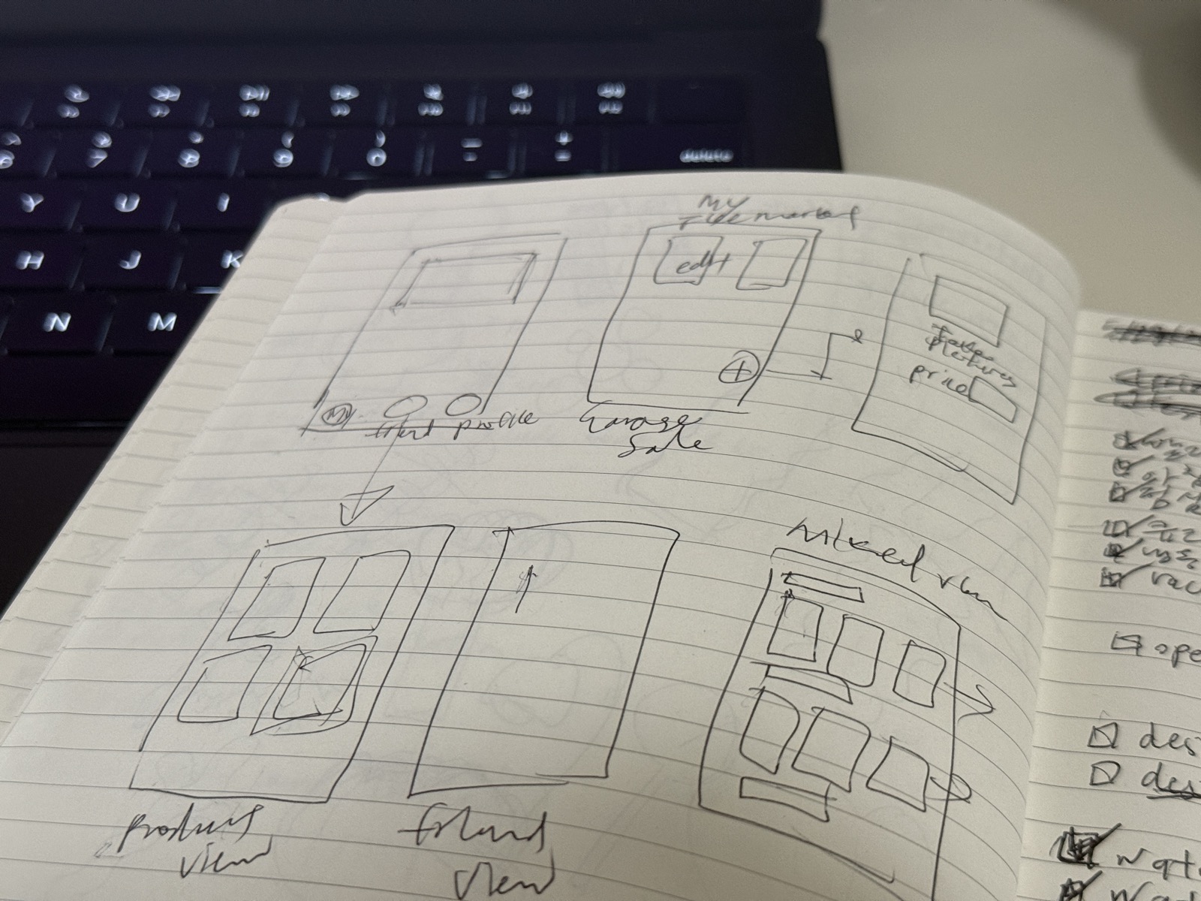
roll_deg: +3.3
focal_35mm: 48
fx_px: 1665
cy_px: 450
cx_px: 600
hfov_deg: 39.7
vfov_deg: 30.3
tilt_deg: -42.6
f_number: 1.78
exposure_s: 1/40
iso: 200
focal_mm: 6.76
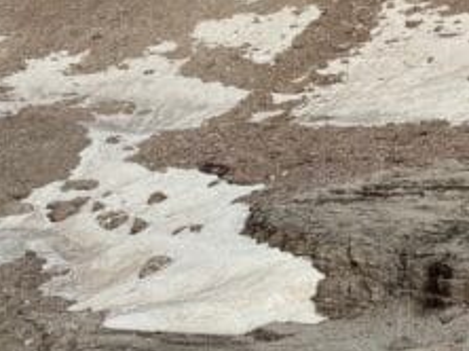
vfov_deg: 12.2
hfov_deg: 15.3
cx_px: 674
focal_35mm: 120
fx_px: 1624
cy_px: -4
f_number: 1.6
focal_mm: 5.96
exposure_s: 1/439
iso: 50
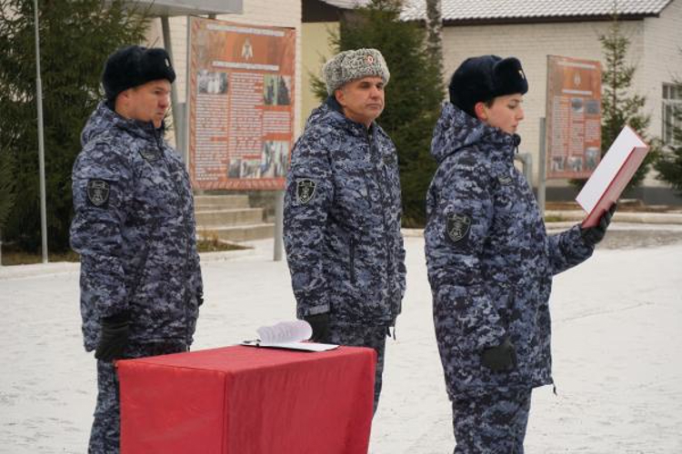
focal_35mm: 130
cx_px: 341
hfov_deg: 15.7
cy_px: 227
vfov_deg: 10.5
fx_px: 2472
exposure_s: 1/160
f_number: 5.6
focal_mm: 87
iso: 320
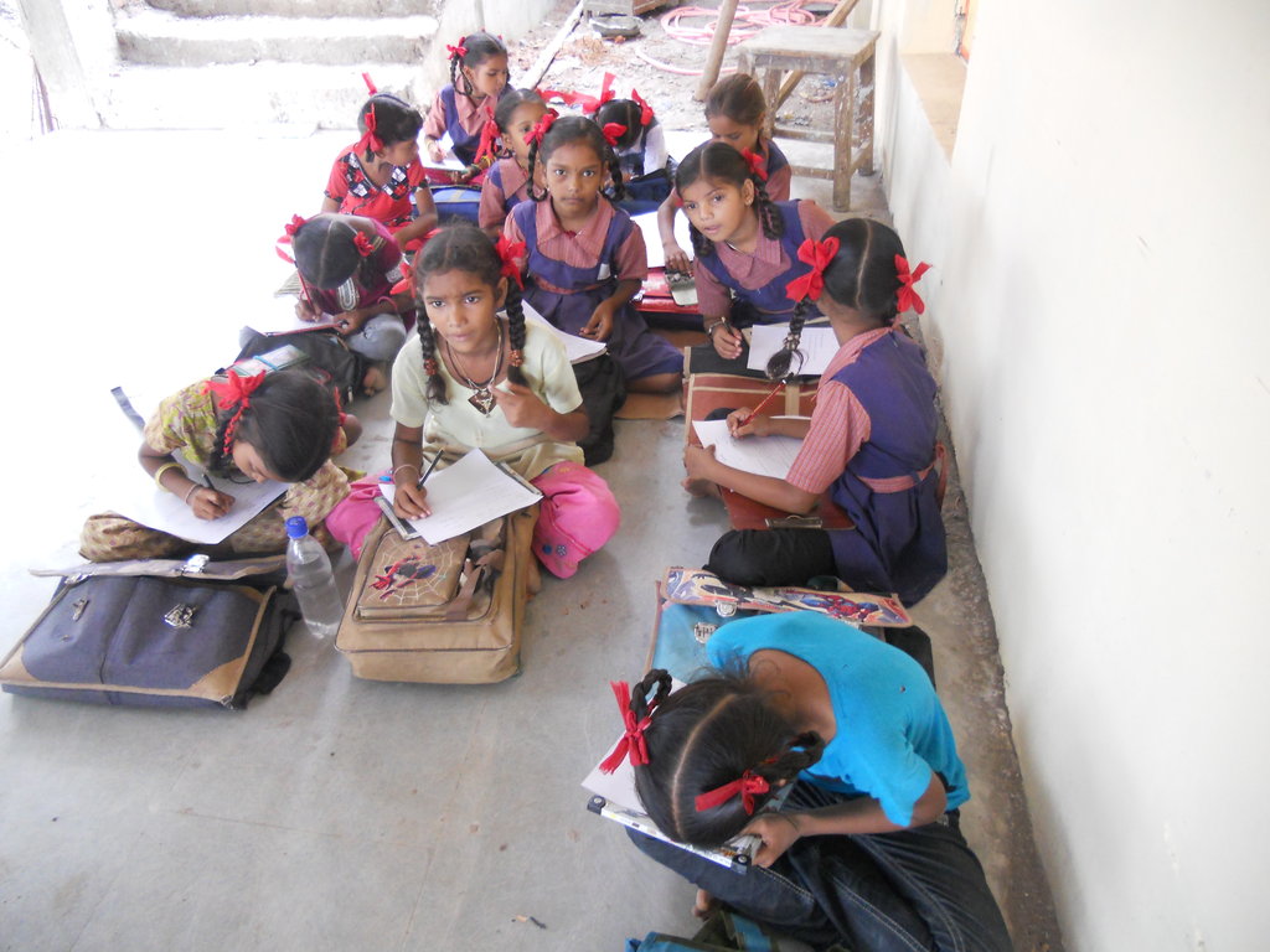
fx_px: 991
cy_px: 476
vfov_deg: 51.4
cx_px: 635
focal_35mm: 27
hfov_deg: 65.3
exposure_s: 1/30
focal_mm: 4.9
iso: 320
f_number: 3.2
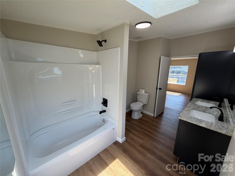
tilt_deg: -12.6
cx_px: 118
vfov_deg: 85.7
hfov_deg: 102.1
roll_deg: -1.3
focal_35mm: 14
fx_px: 95
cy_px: 88
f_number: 2.2
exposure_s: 1/120
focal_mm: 2.22
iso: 40
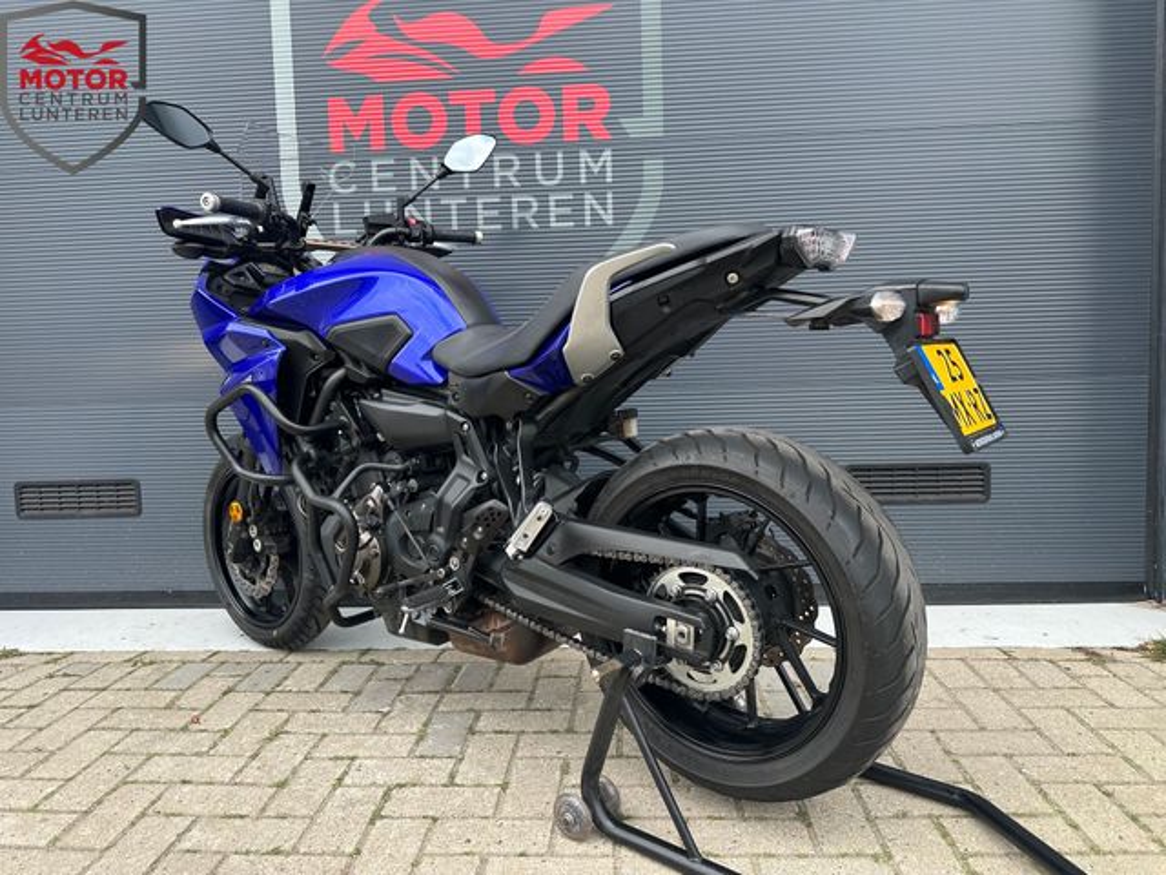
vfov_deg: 56.8
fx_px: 808
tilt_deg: -4.1
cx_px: 583
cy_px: 438
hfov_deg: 71.6
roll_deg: +1.5
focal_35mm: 24
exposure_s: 1/729
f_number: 1.78
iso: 80
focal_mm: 6.86
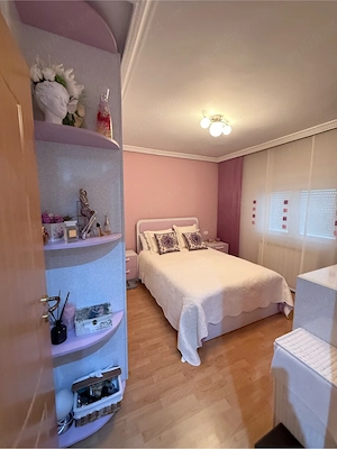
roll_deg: -1.7
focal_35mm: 14
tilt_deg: -4.7
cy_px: 224
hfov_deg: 85.7
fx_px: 182
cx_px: 168
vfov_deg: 102.1
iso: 500
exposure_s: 1/50
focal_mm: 2.22
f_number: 2.2
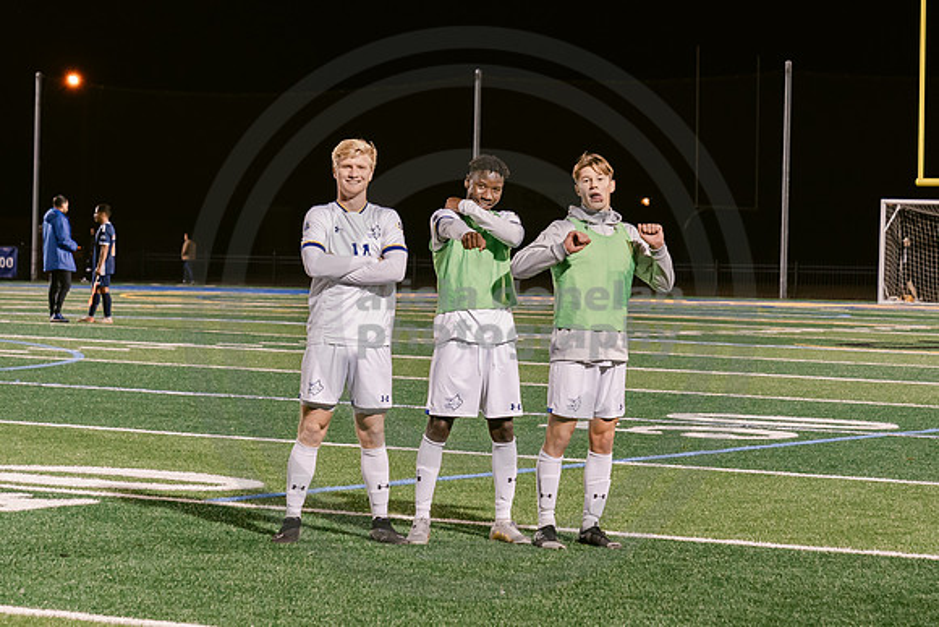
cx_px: 503
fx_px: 3453
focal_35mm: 132
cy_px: 301
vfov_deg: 10.4
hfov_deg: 15.5
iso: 2500
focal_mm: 70
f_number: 4.5
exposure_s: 1/200
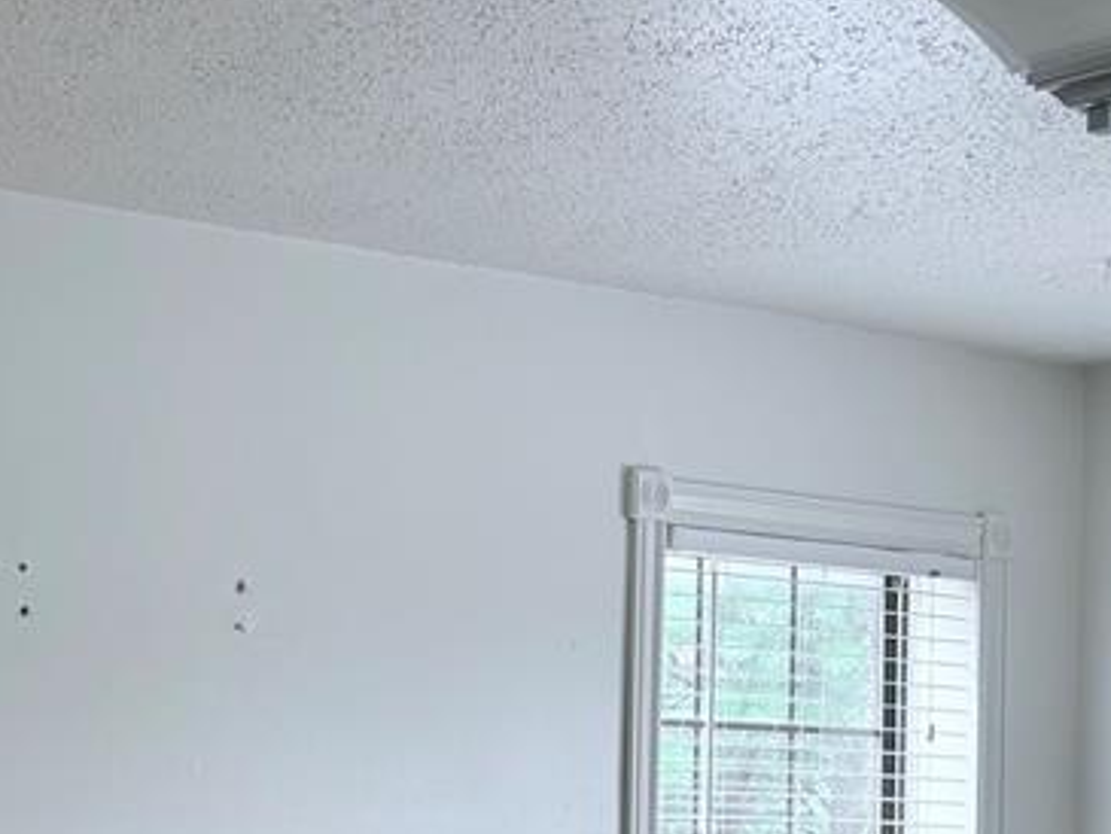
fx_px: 2344
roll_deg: +0.1
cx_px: 186
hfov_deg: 26.1
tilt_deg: -2.1
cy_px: 950
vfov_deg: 19.2
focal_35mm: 73
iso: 80
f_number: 1.6
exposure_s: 1/121
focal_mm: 5.96
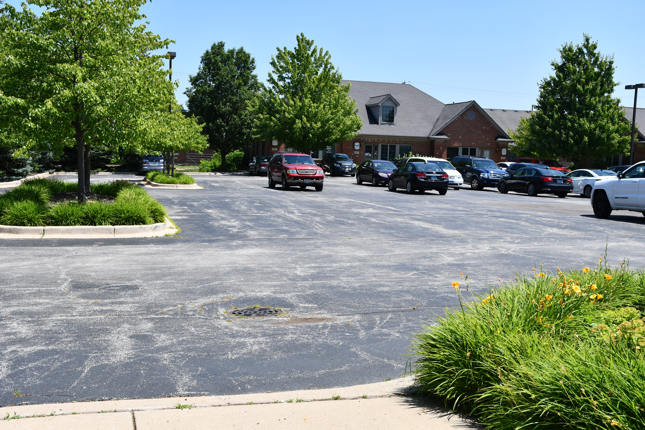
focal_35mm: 45
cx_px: 322
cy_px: 215
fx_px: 806
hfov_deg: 43.6
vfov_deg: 29.9
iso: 100
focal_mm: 30
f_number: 8
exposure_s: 1/250
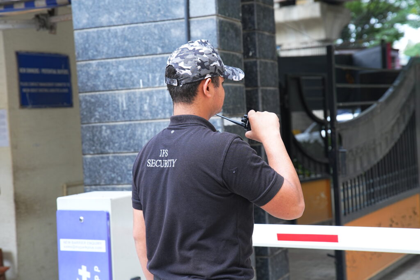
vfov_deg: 19.5
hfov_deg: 28.8
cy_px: 140
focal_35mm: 70
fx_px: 817
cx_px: 210
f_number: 7.1
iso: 400
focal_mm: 70
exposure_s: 1/160
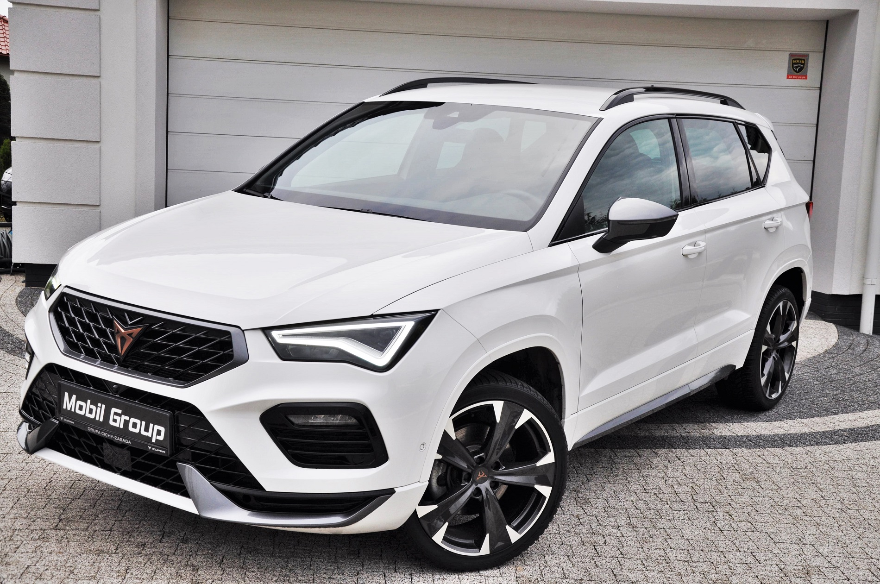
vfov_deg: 29.8
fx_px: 1098
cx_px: 440
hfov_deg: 43.7
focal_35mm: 45
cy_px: 292
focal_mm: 30
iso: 250
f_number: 7.1
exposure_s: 1/200
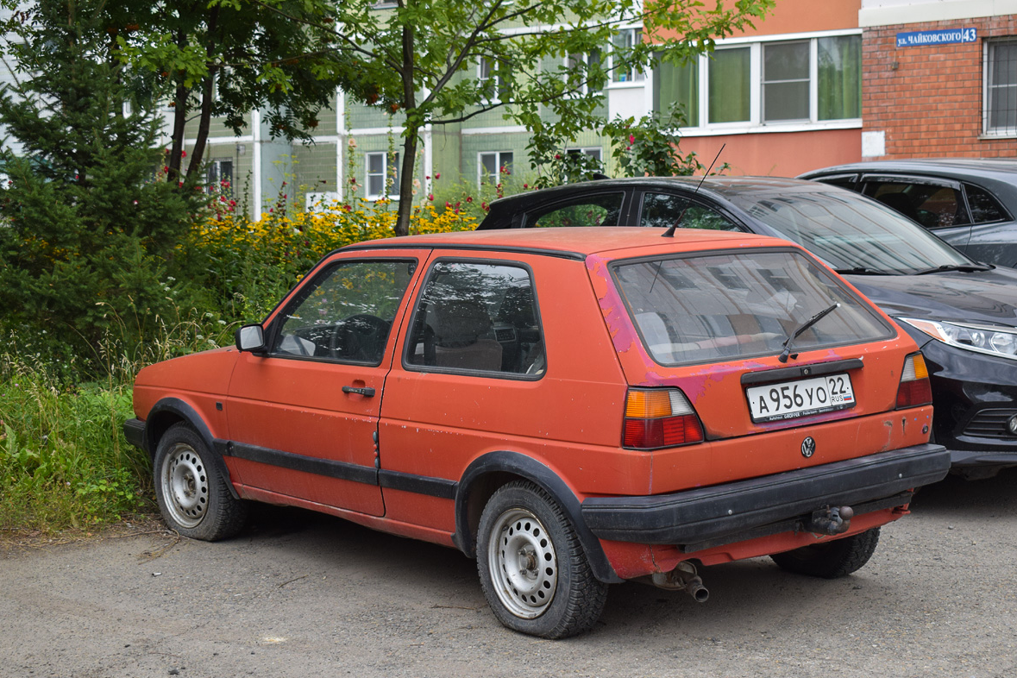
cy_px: 337
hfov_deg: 34.5
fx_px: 1638
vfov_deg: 23.4
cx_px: 514
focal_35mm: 58
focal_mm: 38
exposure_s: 1/250
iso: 400
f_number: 6.3
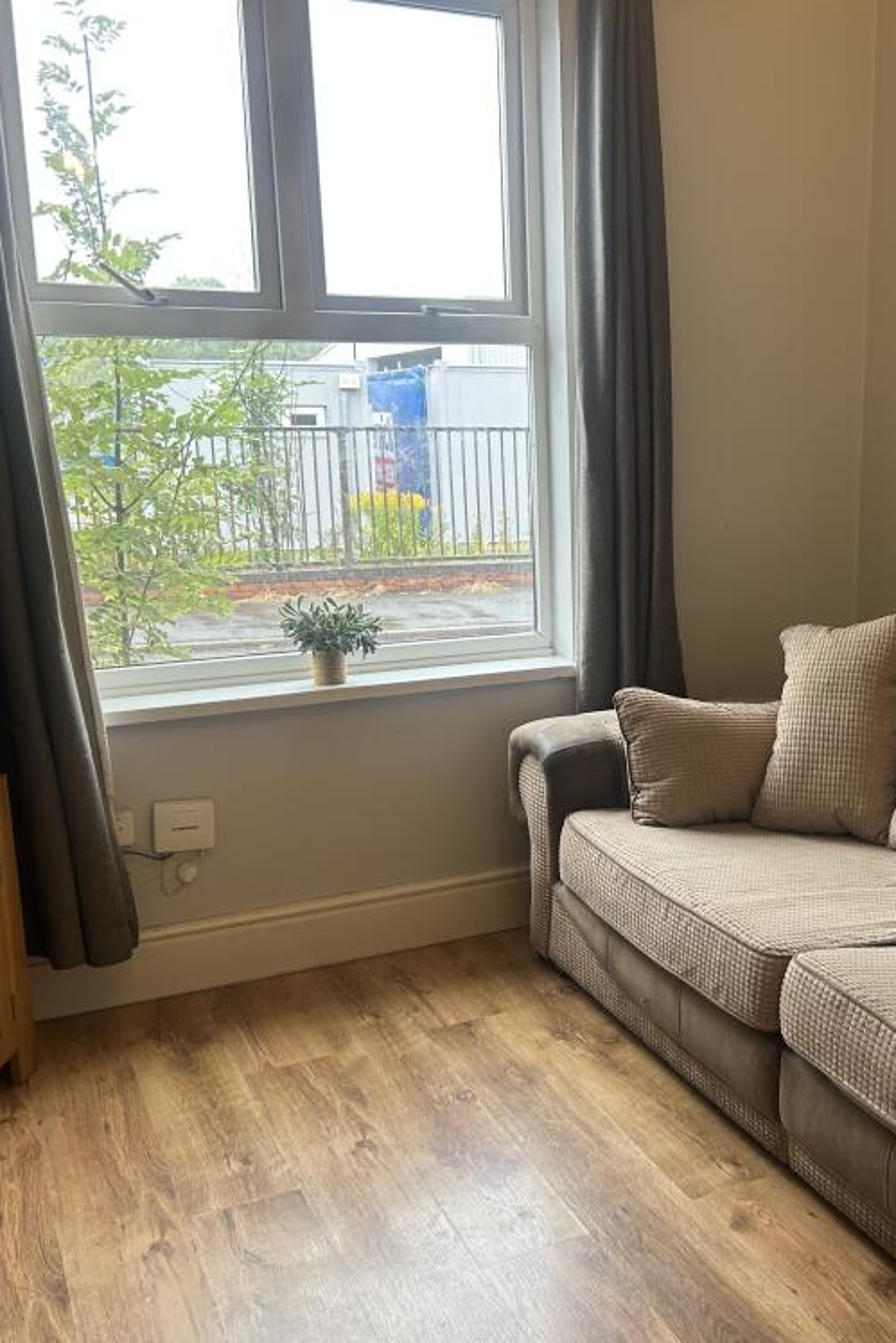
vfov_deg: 51.9
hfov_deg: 35.0
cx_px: 702
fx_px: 1381
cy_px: 688
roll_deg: +0.3
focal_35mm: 37
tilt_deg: -11.5
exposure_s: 1/121
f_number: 1.5
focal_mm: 5.7
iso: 64
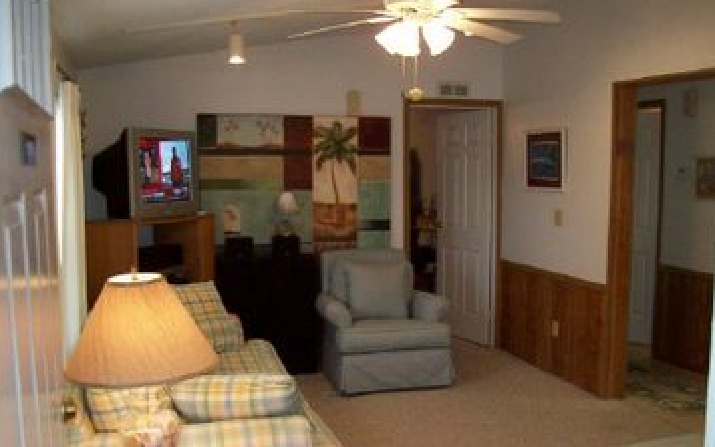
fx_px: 760
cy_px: 262
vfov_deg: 32.7
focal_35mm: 39
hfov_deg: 50.4
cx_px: 352
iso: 200
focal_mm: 6
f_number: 2.7
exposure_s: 1/64
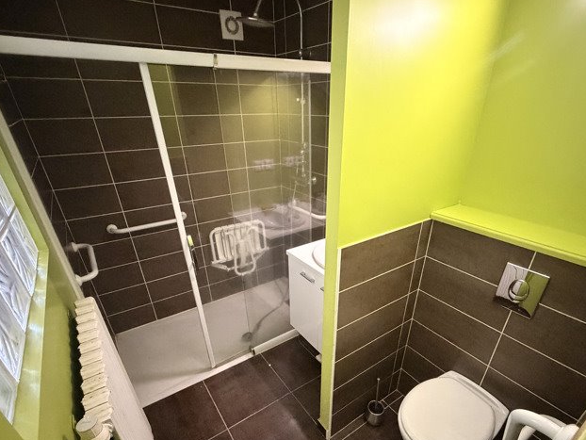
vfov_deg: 70.5
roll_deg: +0.9
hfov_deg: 87.7
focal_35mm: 18
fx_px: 305
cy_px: 275
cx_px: 309
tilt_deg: -29.3
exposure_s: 1/50
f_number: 2.2
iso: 1250
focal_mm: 2.22
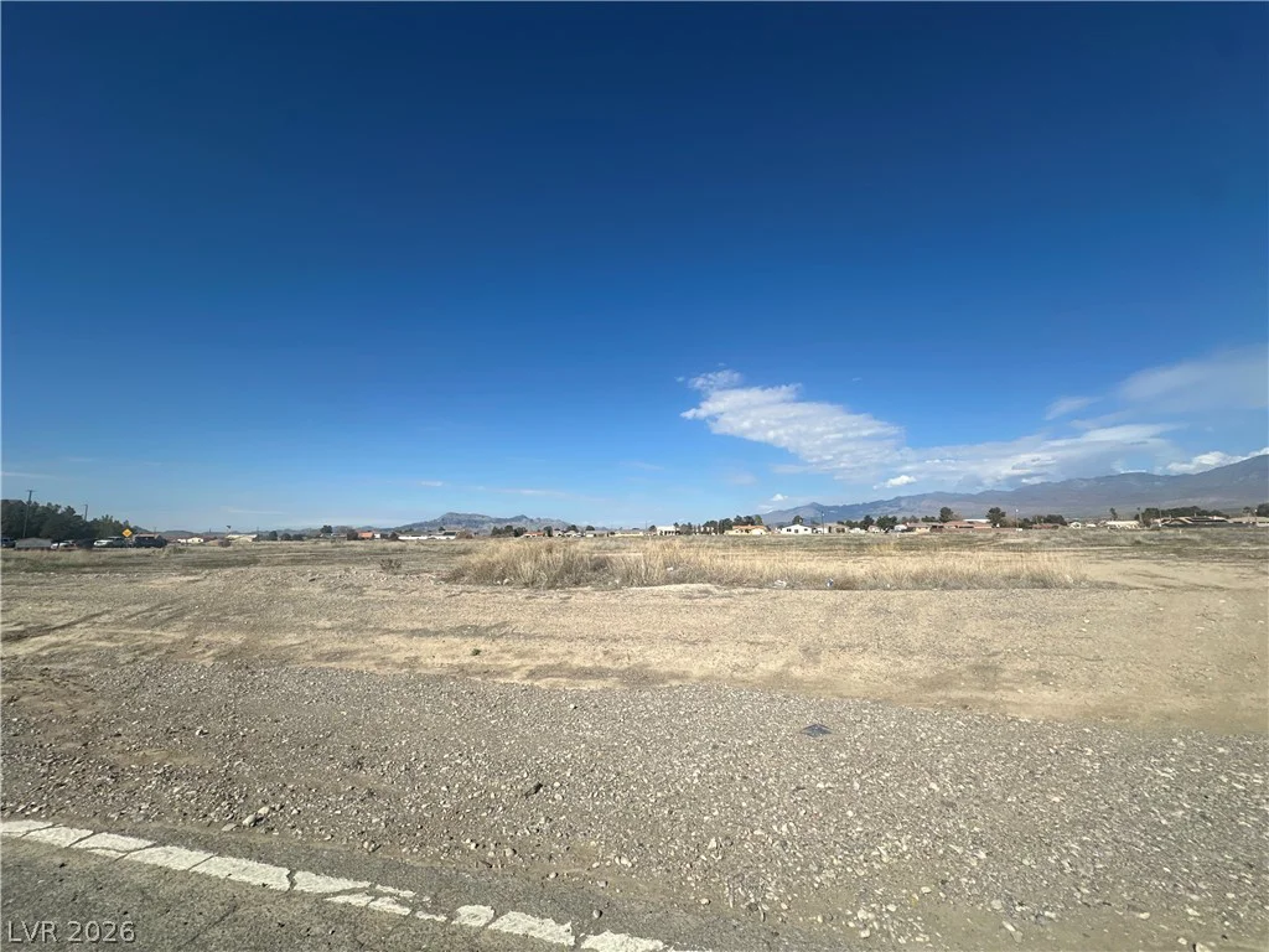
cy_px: 476
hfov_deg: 102.1
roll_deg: +1.7
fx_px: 513
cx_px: 634
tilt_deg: +8.0
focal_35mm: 14
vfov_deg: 85.7
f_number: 2.2
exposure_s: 1/4651
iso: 50
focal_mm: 2.22
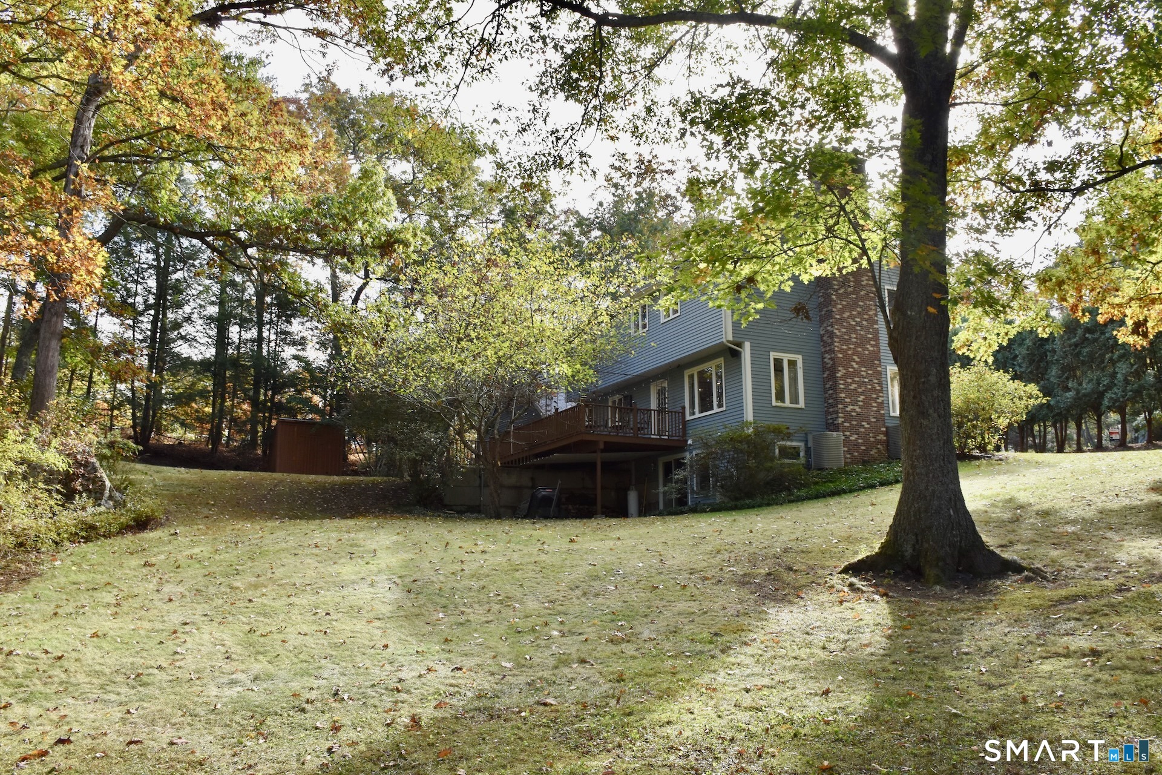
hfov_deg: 67.4
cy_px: 388
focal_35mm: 27
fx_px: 871
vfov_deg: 47.9
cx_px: 581
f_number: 7.1
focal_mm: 18
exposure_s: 1/200
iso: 400
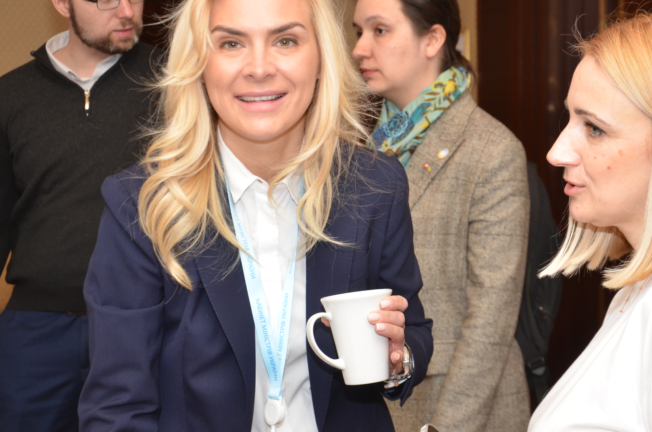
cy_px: 195
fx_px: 1807
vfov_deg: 13.6
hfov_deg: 20.4
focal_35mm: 100
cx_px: 427
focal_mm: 50
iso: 640
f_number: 6.3
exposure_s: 1/60
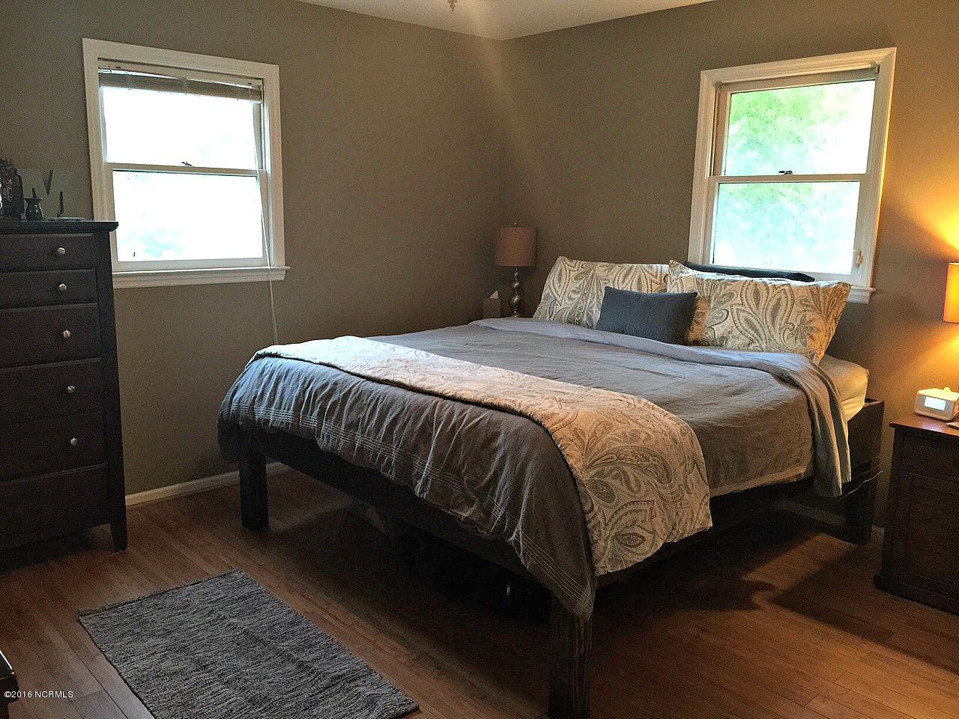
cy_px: 360
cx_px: 480
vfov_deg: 48.2
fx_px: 803
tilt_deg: -11.6
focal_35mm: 29
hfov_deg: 61.7
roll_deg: -2.7
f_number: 2.2
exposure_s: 1/8
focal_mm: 4.15
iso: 100
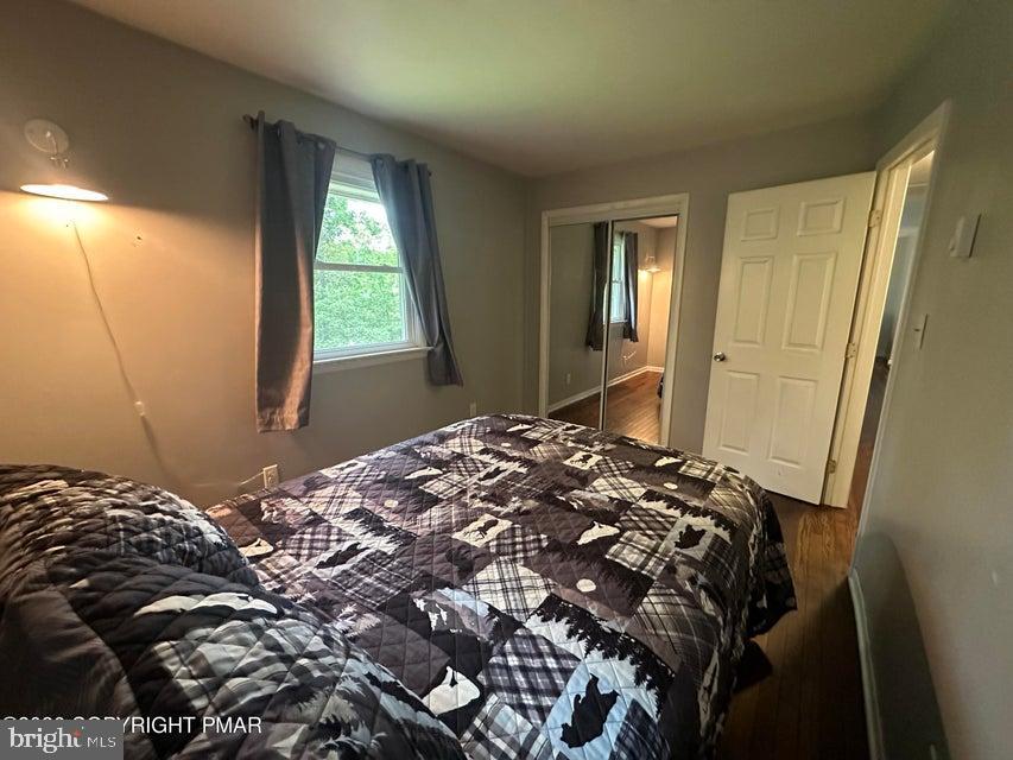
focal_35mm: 14
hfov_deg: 102.1
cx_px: 506
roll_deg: +0.3
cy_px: 380
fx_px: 410
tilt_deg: -11.7
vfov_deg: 85.7
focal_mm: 2.22
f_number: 2.2
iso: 1000
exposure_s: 1/60
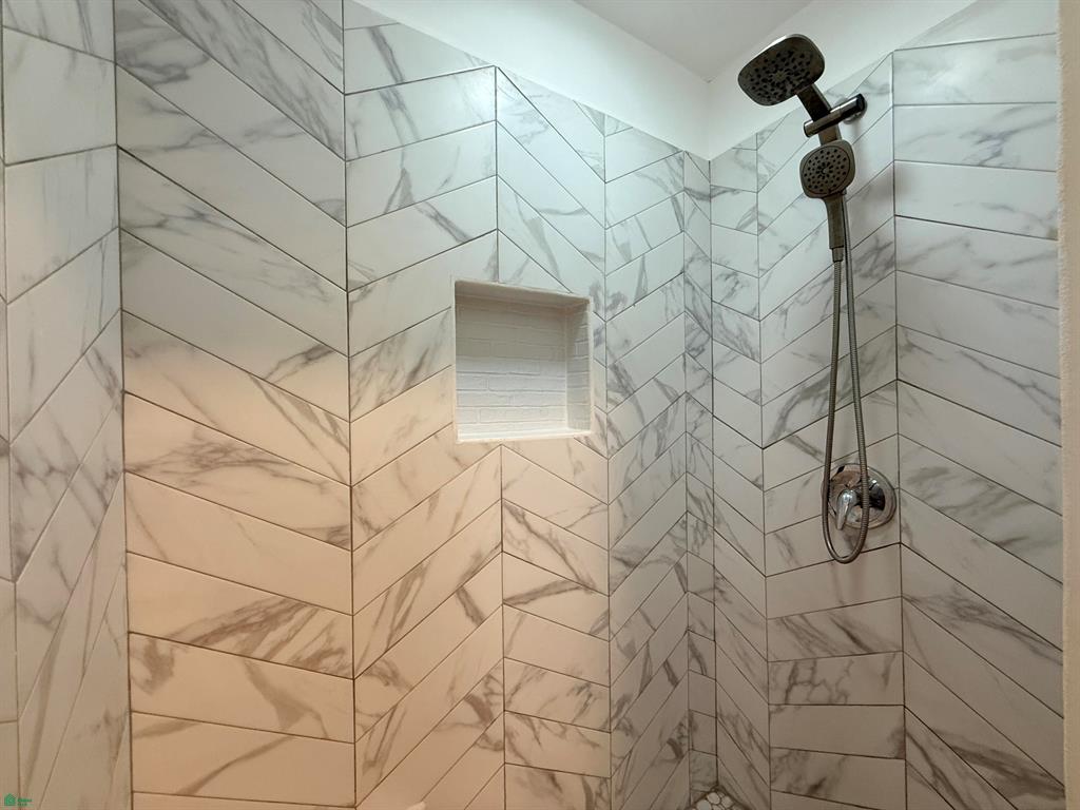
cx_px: 540
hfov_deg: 102.1
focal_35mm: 14
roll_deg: +0.0
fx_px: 437
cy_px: 405
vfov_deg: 85.7
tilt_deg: -0.3
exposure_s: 1/60
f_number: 2.2
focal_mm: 2.22
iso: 200
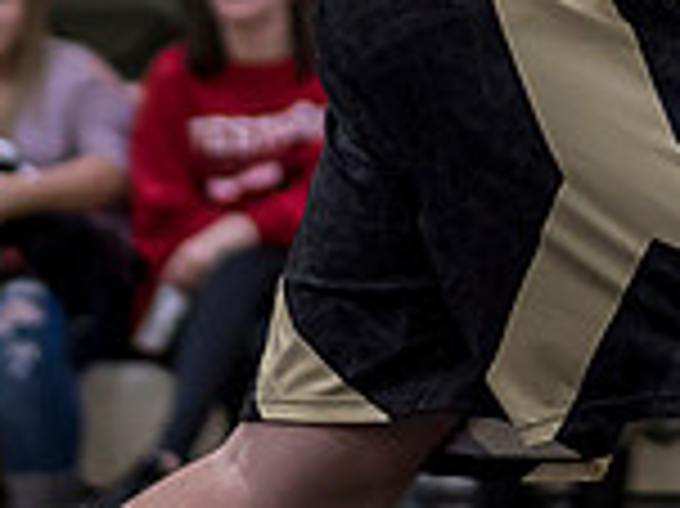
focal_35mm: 486
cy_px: -420
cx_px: 646
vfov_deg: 3.0
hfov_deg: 4.1
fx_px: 9539
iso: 800
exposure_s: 1/1250
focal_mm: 45
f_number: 1.2
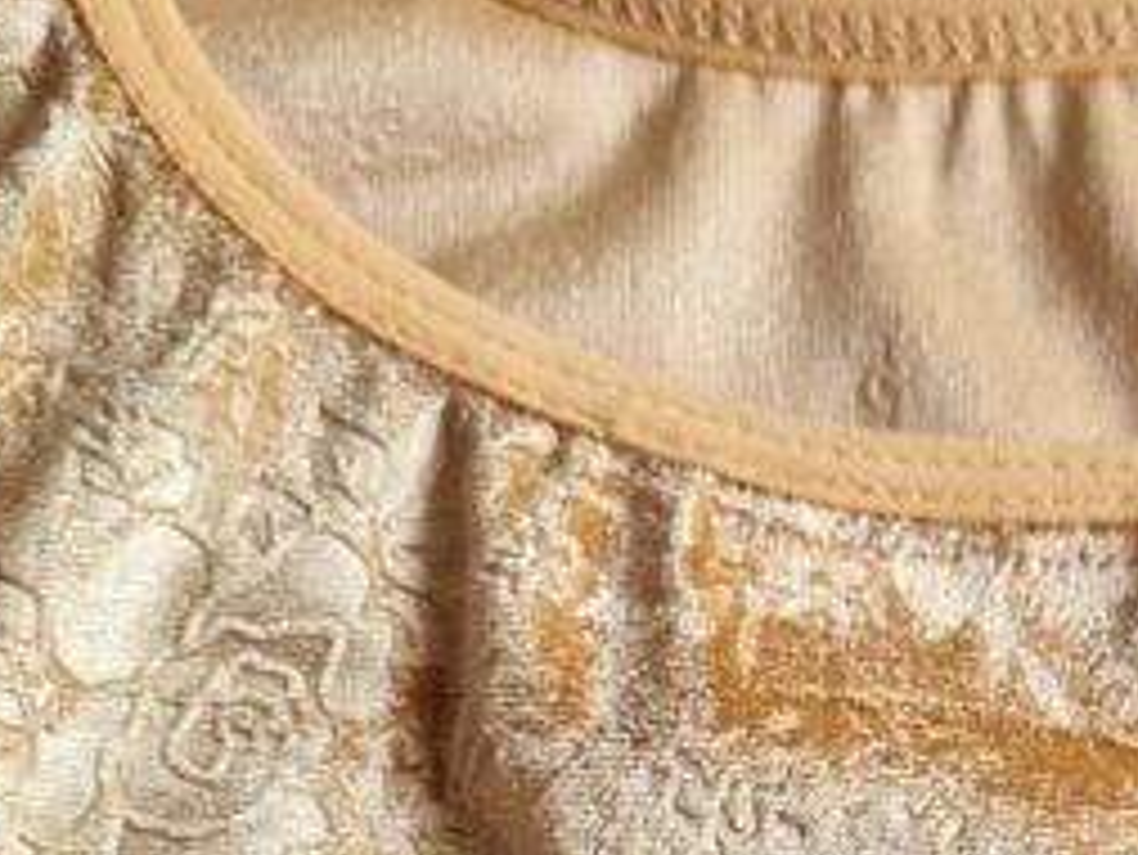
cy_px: 1033
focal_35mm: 72
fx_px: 2368
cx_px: 931
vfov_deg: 19.3
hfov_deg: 26.5
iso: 100
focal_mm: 5.4
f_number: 1.8
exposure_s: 1/120
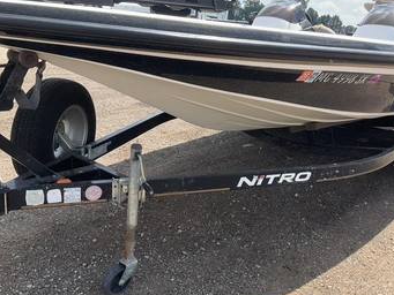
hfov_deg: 53.7
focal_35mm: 34
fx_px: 387
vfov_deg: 41.8
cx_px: 230
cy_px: 164
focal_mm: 3
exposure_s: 1/620
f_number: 1.8
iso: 25
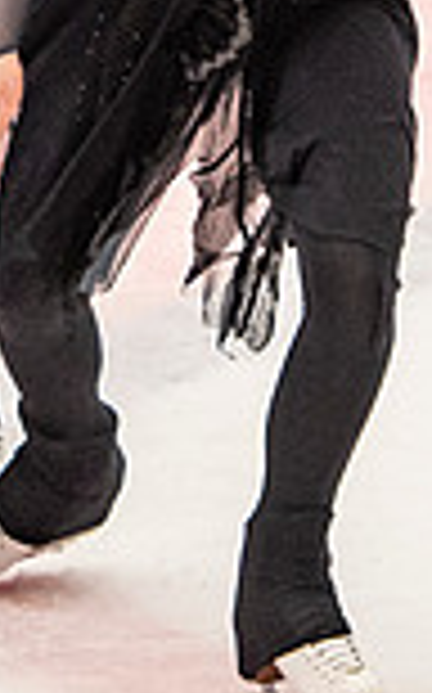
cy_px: -340
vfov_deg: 2.2
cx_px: -264
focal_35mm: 949
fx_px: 17910
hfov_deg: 1.4
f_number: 4
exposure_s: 1/500
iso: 1000
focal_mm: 122
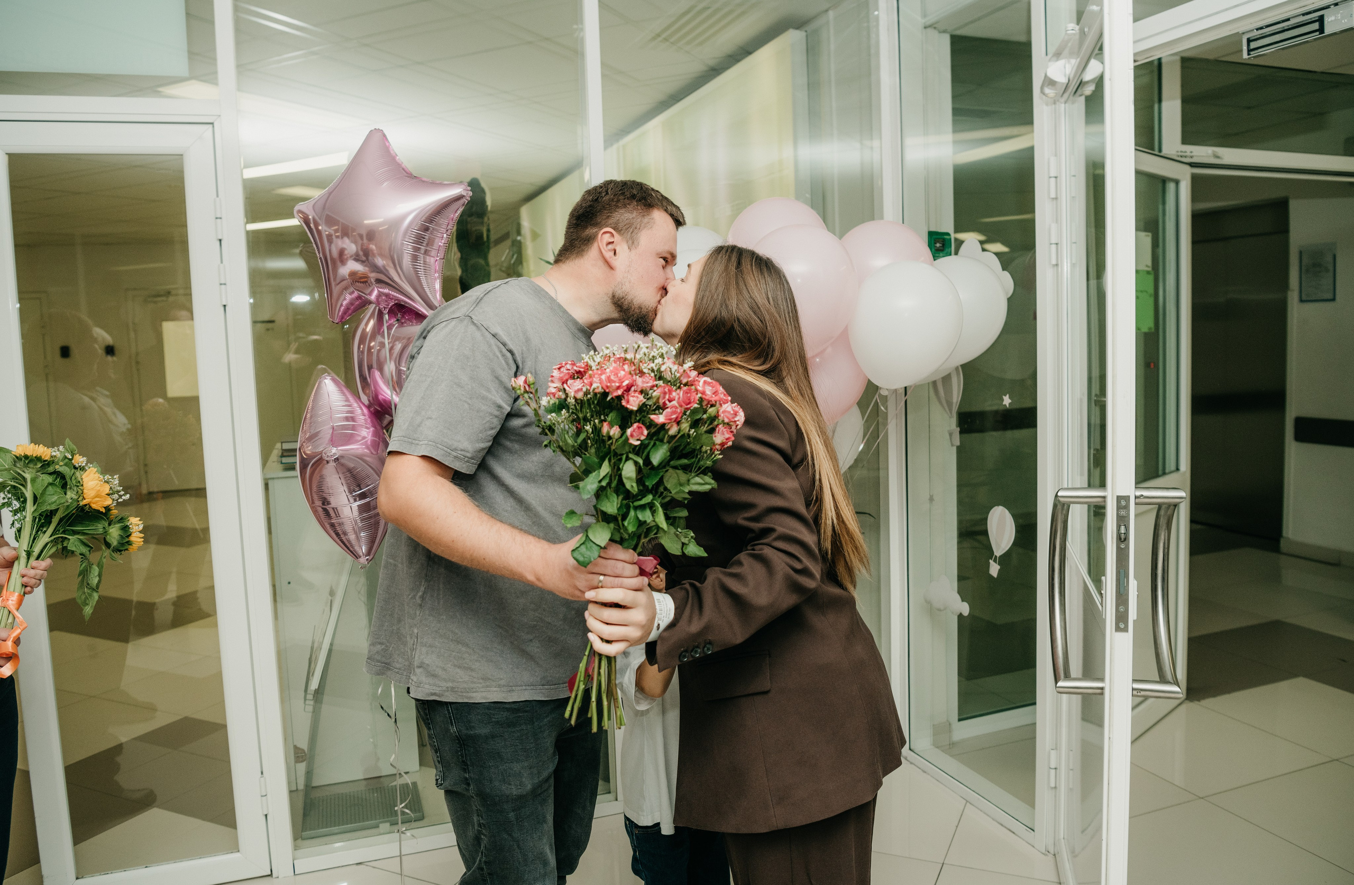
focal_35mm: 28
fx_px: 1043
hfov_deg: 66.0
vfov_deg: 46.0
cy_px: 433
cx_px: 677
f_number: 4.5
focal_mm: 26
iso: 400
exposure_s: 1/160
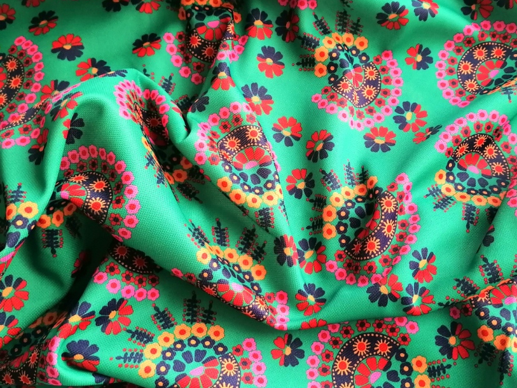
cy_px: 177
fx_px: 508
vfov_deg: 41.8
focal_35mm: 34
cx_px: 309
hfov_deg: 53.6
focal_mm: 4.75
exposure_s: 1/120
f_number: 1.8
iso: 125
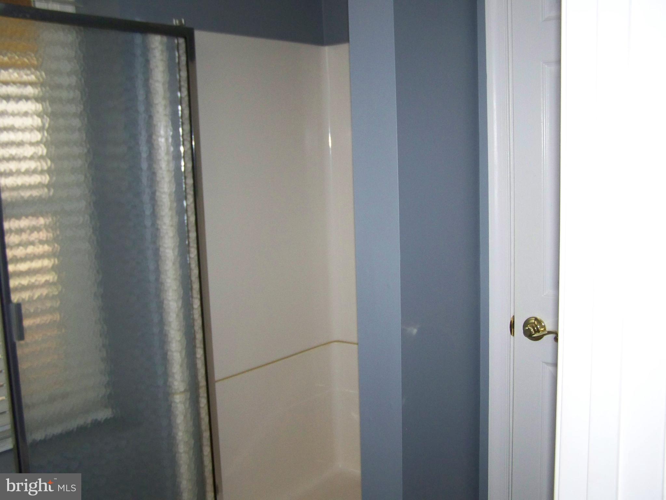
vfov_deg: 37.7
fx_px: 731
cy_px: 250
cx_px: 333
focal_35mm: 38
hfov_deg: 49.0
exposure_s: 1/30
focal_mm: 6.3
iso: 200
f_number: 2.8
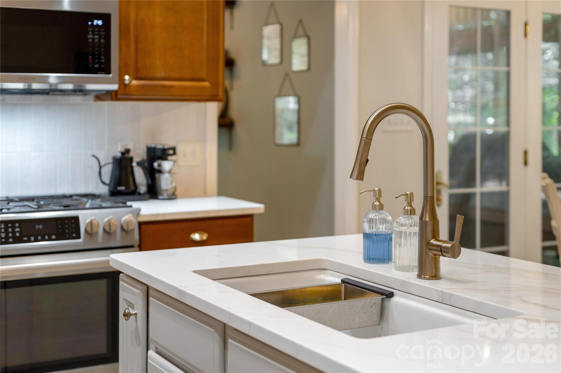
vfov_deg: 26.9
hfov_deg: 39.6
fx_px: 779
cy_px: 186
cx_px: 280
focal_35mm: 50
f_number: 3.2
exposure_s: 1/160
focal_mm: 50
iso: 320
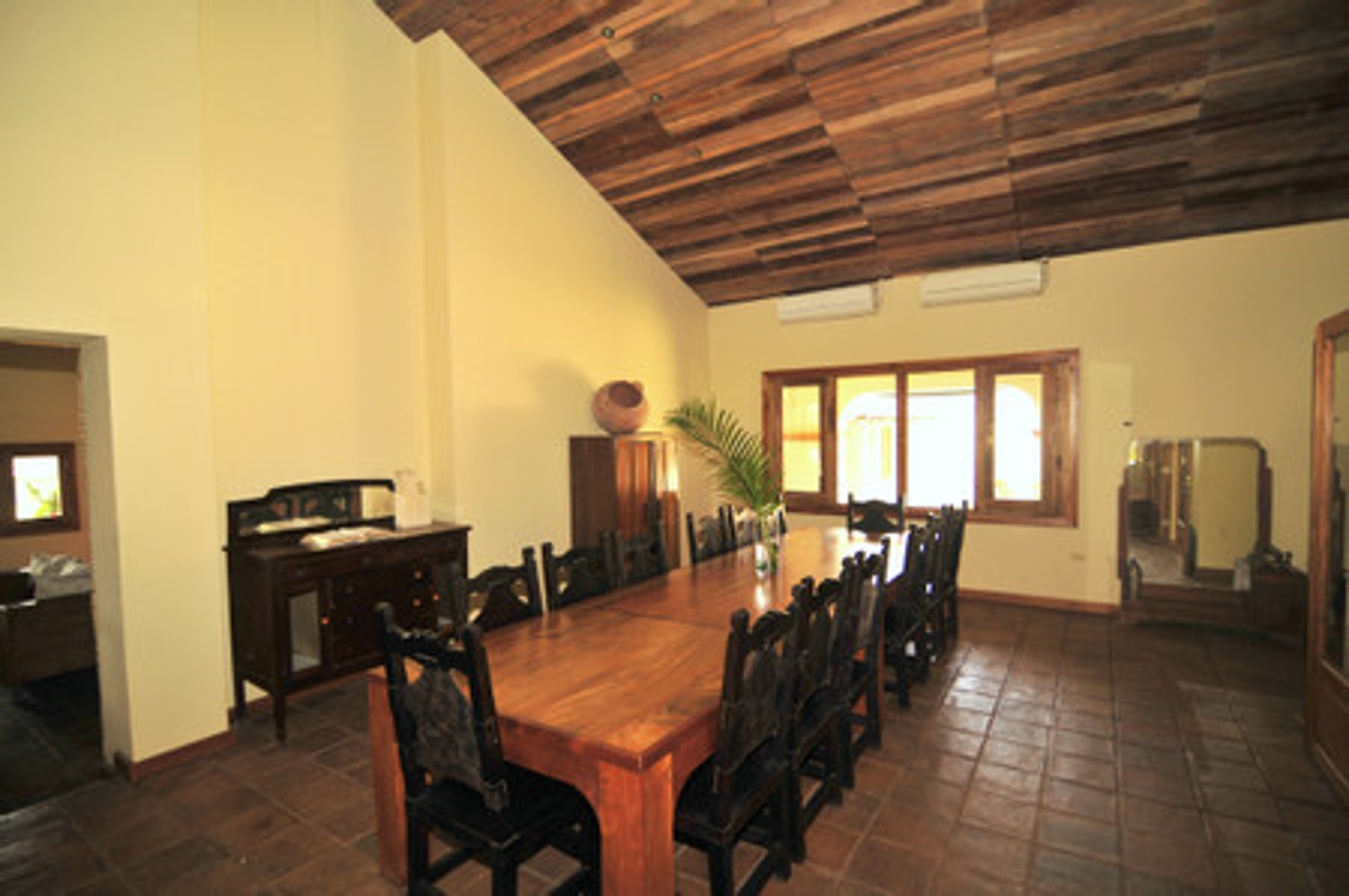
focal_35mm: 16
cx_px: 674
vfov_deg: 71.9
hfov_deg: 95.0
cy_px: 448
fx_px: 618
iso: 400
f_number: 2.8
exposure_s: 1/200
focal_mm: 11
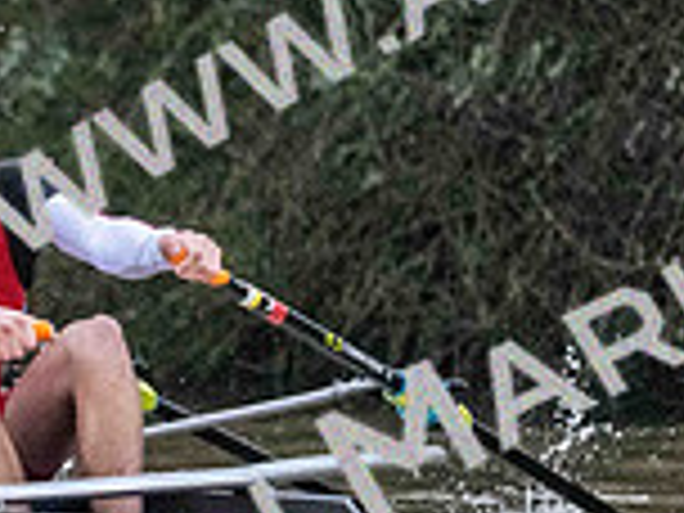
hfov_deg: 1.4
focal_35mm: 1467
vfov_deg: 1.0
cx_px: -356
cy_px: 326
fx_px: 28987
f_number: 4.5
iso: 14400
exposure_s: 1/1600
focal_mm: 400
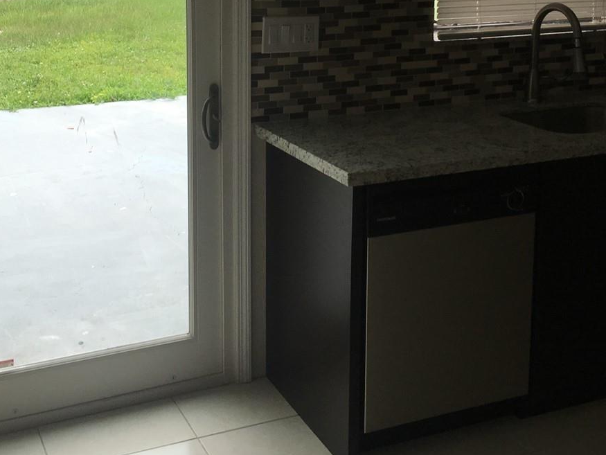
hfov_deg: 36.0
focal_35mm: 53
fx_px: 928
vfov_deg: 26.7
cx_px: 240
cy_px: 57
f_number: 2.2
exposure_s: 1/201
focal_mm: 4.15
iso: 25
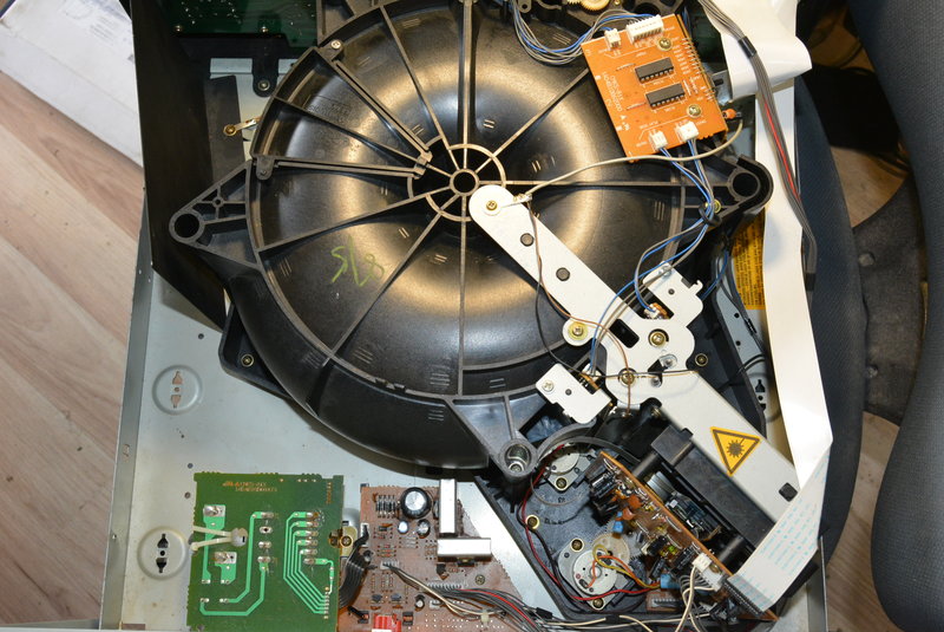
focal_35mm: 39
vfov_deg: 34.3
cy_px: 316
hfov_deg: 49.5
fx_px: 1024
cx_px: 472
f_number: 10
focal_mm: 26
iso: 1800
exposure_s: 1/60
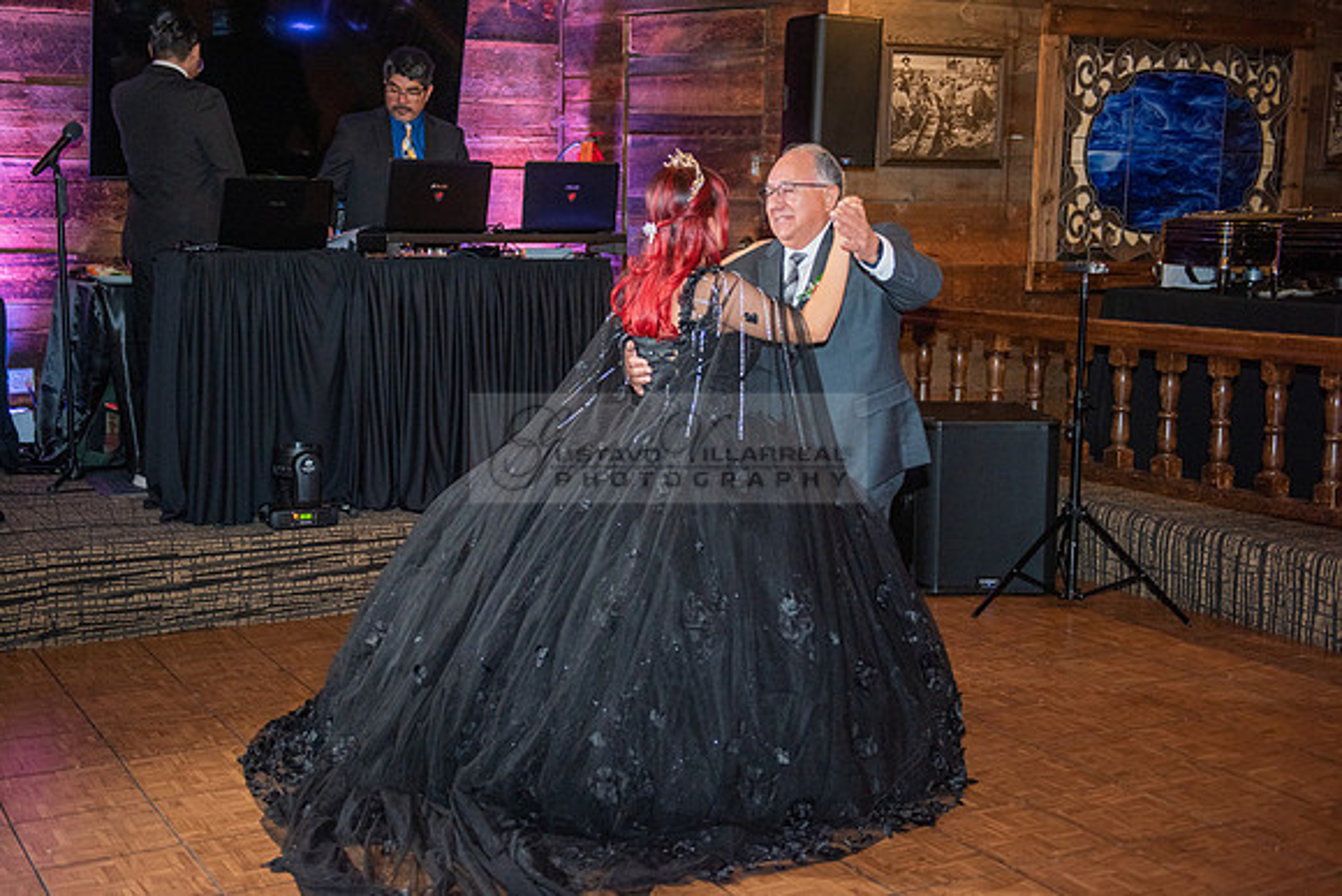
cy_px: 419
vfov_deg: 29.6
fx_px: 1694
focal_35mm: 45
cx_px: 616
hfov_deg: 43.2
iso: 1250
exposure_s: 1/160
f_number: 2.8
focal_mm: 42
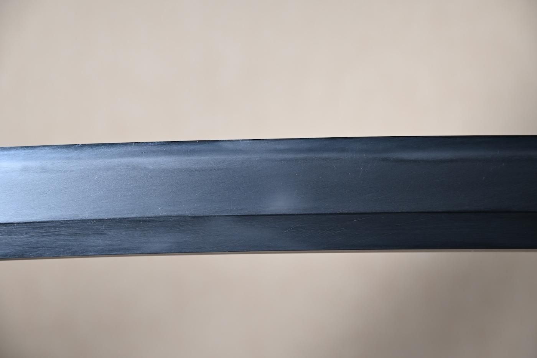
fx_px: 1365
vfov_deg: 14.9
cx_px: 268
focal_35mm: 92
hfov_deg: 22.3
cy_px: 179
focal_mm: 61
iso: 100
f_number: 5
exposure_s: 1
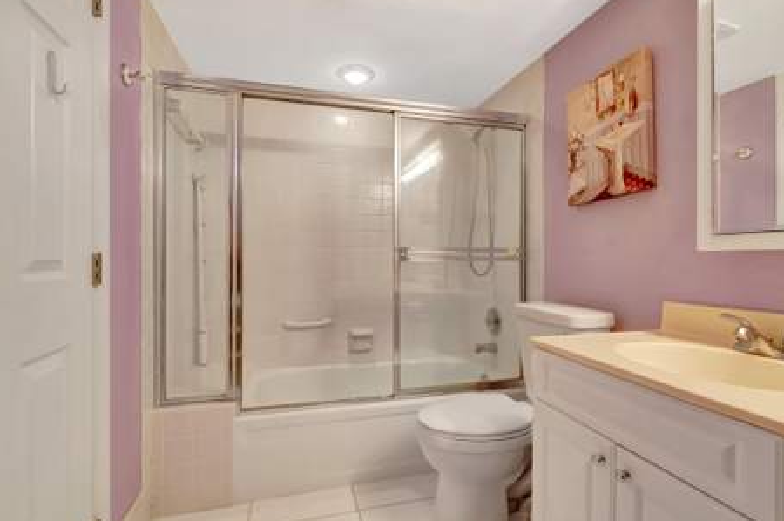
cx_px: 401
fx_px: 348
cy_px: 259
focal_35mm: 16
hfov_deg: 96.8
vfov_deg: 73.6
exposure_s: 1/15
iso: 4000
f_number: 8
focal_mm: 10
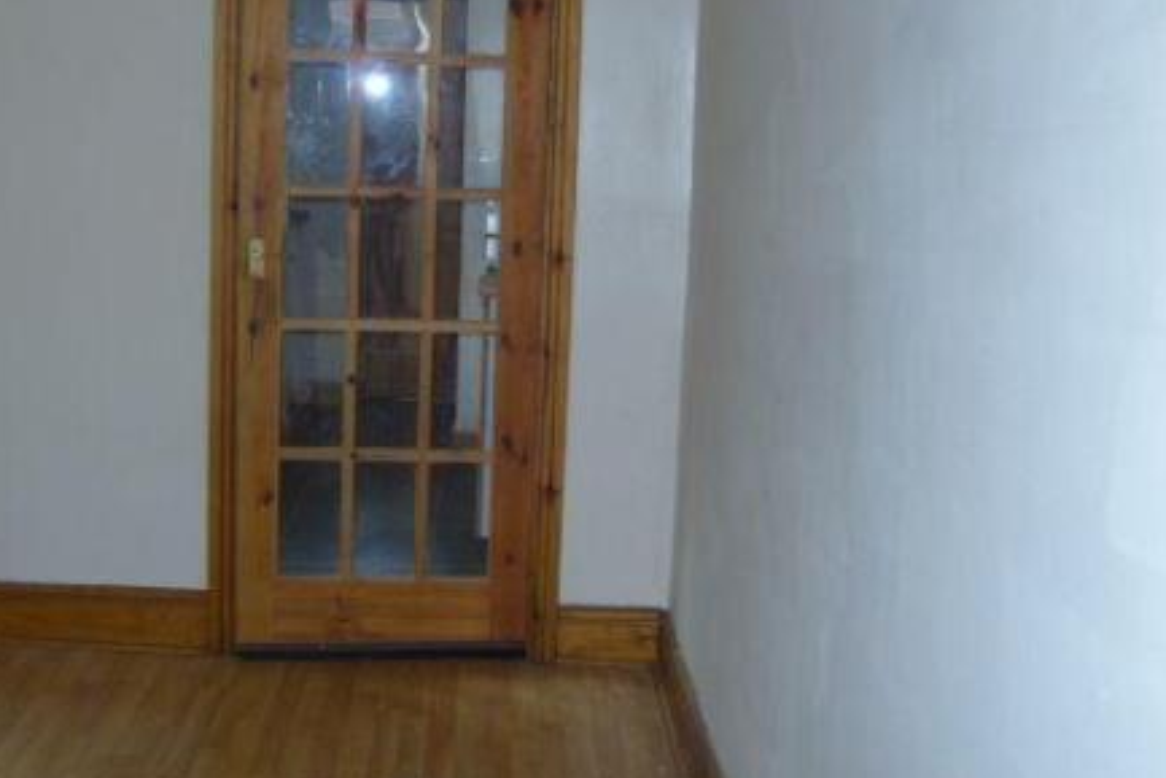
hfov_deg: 40.3
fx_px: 1587
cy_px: 303
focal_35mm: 49
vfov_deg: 27.5
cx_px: 510
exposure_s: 1/30
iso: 100
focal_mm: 7.4
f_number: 2.8
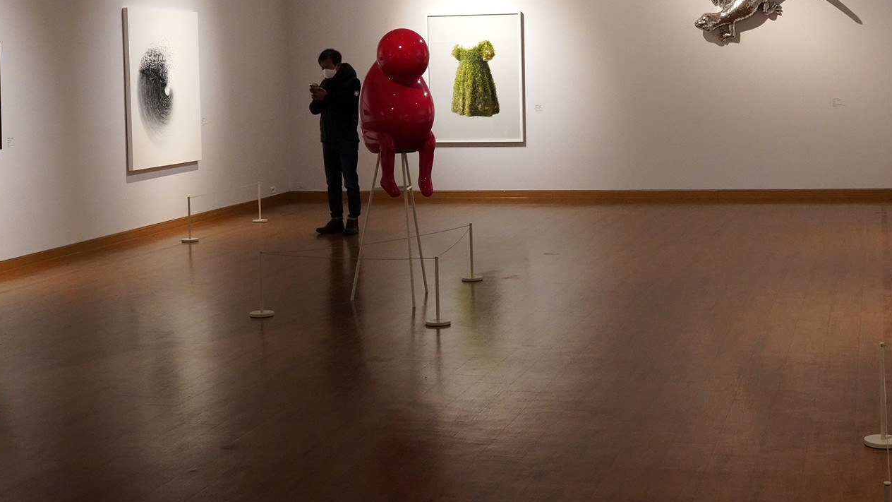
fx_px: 1372
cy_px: 83
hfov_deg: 35.8
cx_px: 551
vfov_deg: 20.4
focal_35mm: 58
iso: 6400
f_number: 8
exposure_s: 1/100
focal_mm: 35
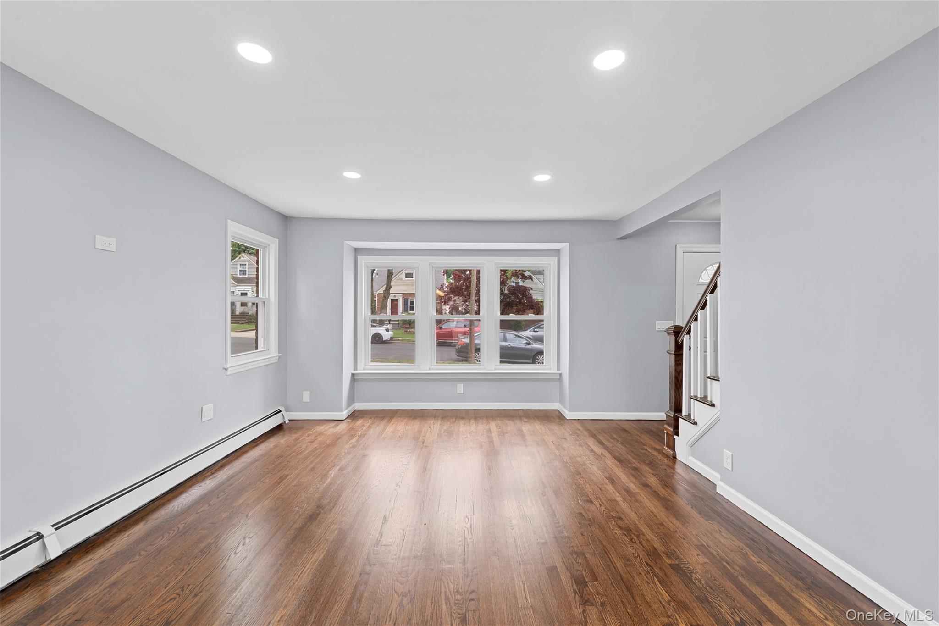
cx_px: 470
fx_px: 365
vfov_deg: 81.2
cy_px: 313
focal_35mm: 14
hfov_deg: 104.3
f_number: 10
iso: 250
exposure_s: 1/2.5
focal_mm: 14
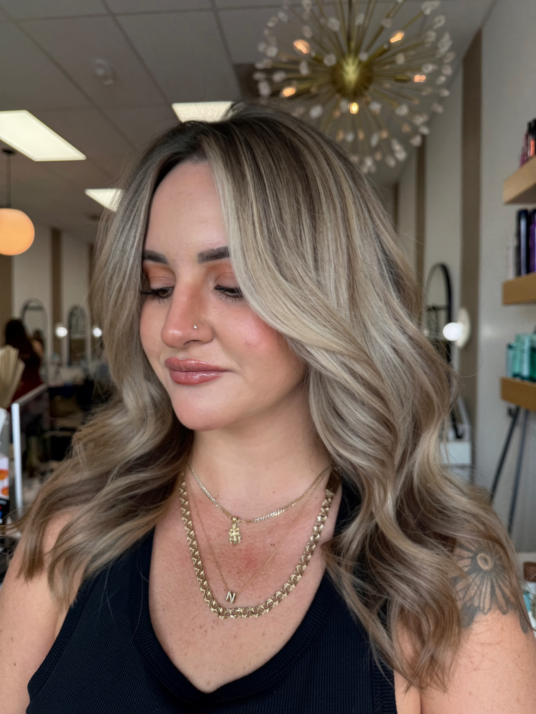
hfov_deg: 56.8
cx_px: 268
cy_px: 357
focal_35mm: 24
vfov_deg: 71.6
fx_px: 495
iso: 100
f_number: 1.78
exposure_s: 1/358
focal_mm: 6.76
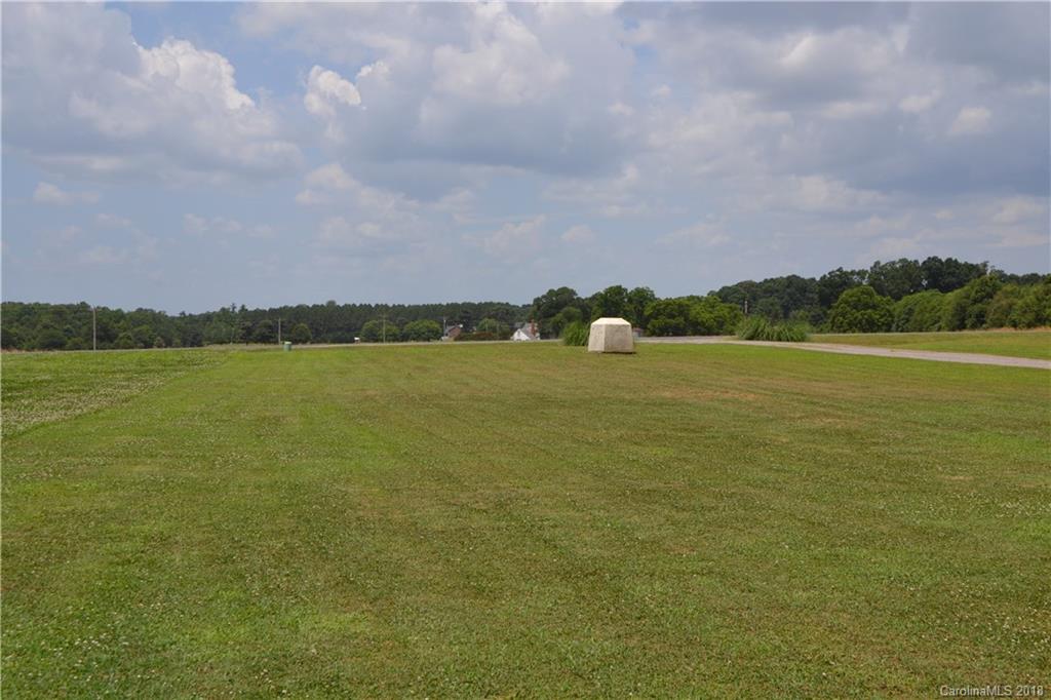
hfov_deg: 41.1
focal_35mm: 48
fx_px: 1401
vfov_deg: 28.1
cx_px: 526
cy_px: 350
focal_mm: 32
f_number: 8
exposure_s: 1/250
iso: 100
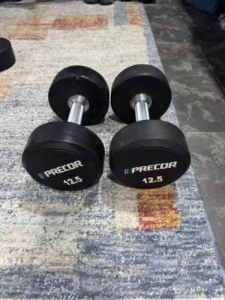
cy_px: 150
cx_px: 112
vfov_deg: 71.6
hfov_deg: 56.8
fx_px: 208
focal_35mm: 24
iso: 640
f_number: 1.78
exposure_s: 1/50
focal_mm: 6.76
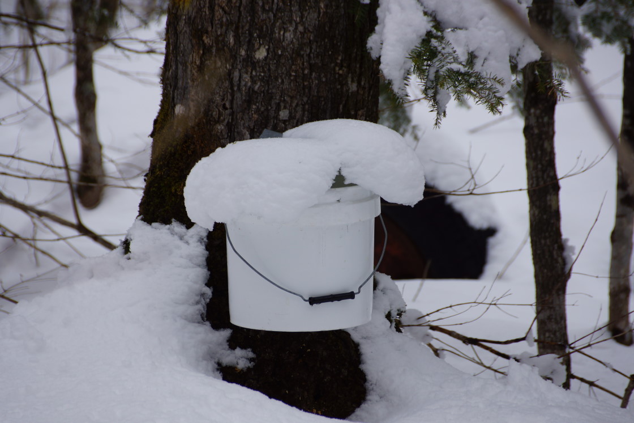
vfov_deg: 4.6
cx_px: 317
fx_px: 5281
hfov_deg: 6.9
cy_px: 212
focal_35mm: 300
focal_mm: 200
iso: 100
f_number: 6.3
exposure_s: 1/320
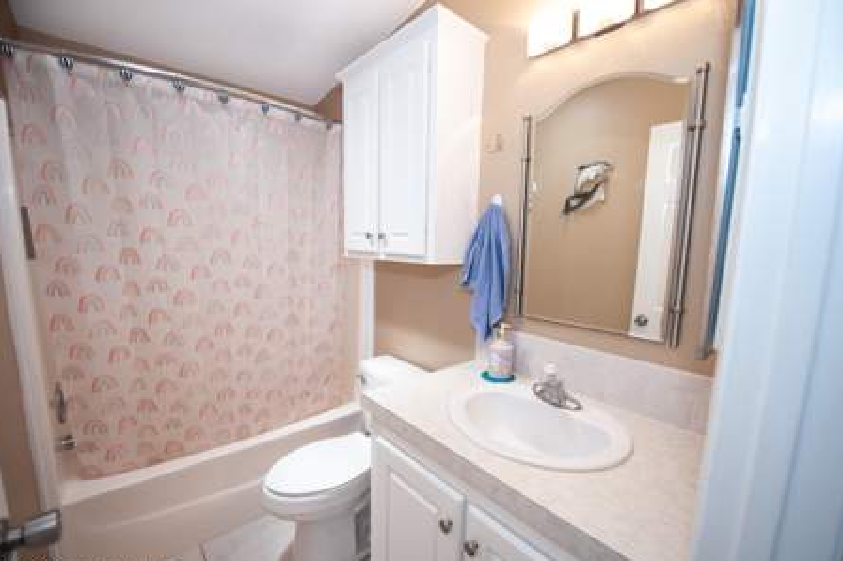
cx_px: 438
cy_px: 298
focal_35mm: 15
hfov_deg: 100.4
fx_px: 351
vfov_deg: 77.1
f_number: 3.2
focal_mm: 14
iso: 1250
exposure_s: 1/250
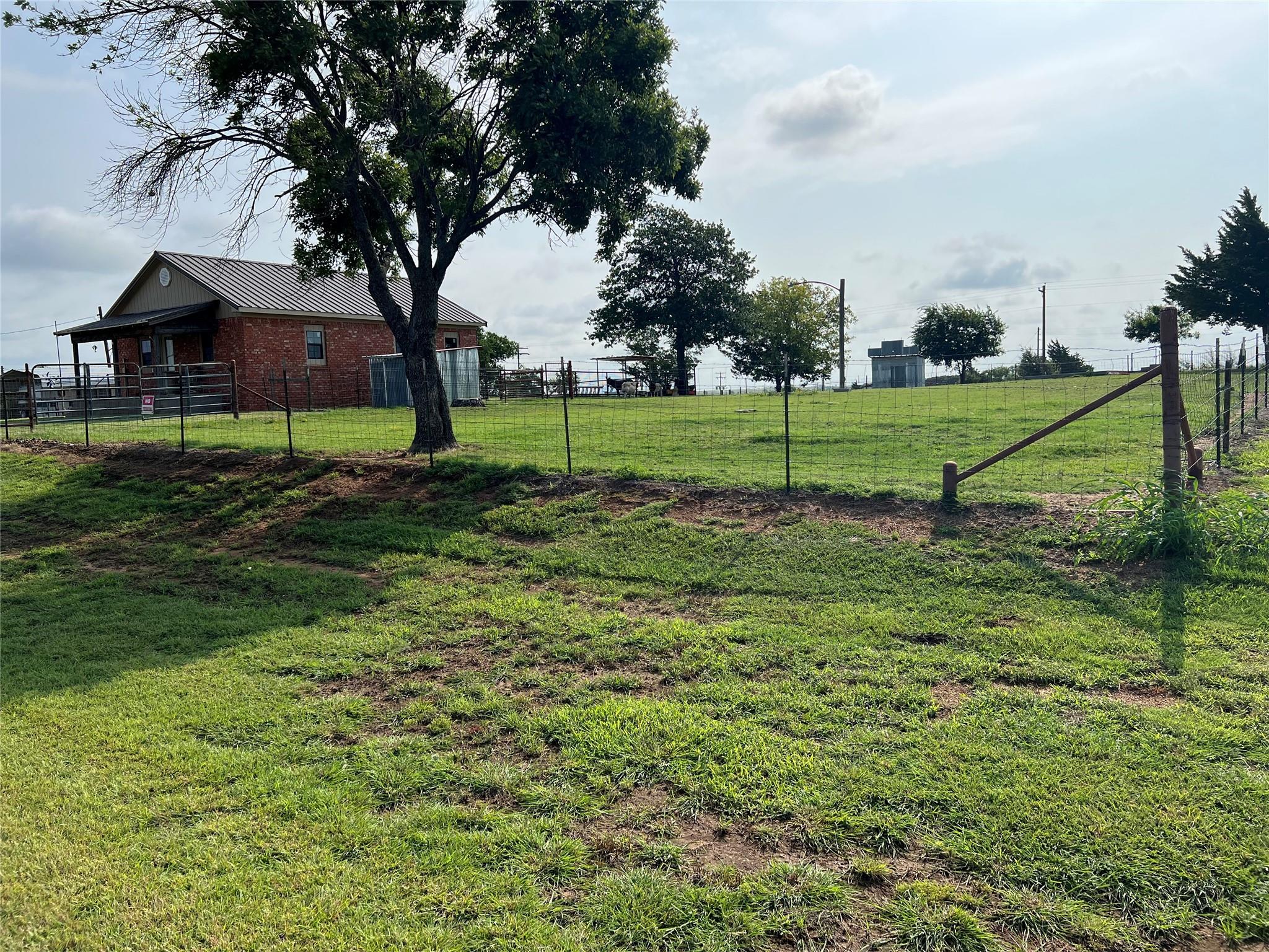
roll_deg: +1.6
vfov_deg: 53.1
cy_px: 476
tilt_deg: -5.4
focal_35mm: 26
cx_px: 634
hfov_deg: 67.3
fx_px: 953
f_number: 1.5
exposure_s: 1/6579
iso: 50
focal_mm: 5.7
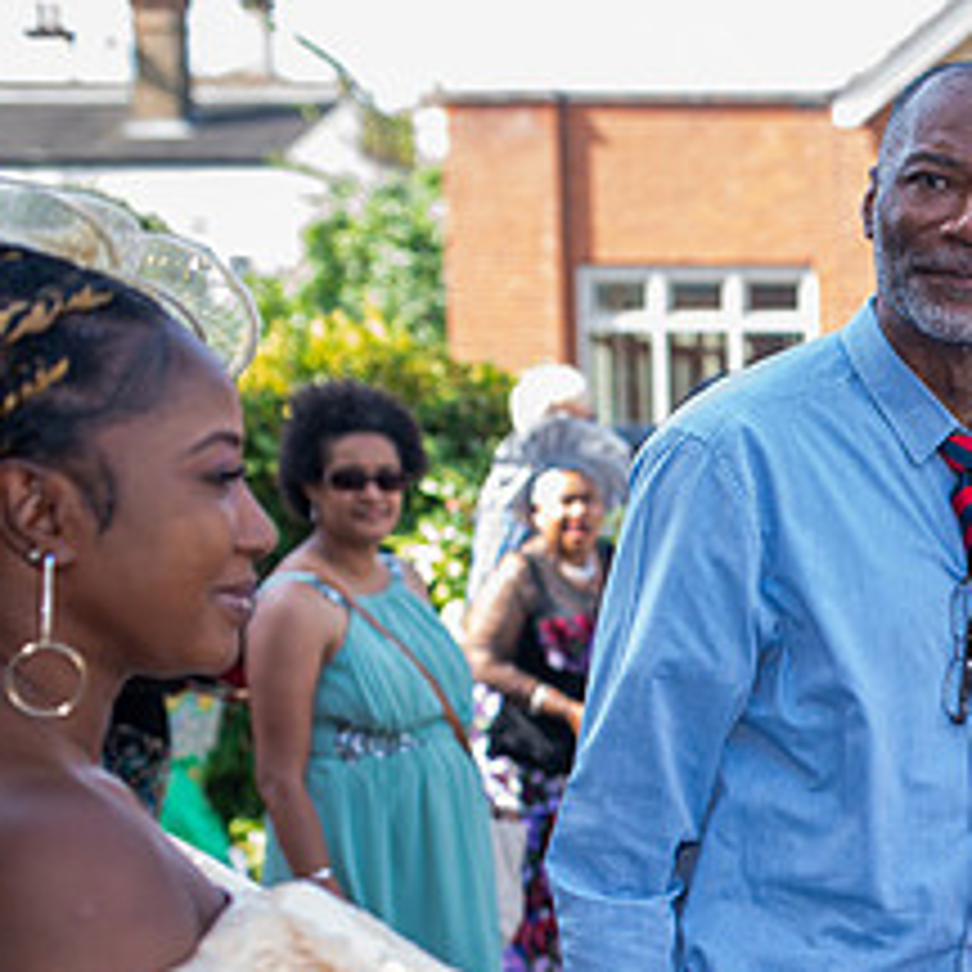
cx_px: 1202
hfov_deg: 20.1
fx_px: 2541
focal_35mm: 80
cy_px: 828
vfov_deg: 21.3
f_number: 2.5
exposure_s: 1/800
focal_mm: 35
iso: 500
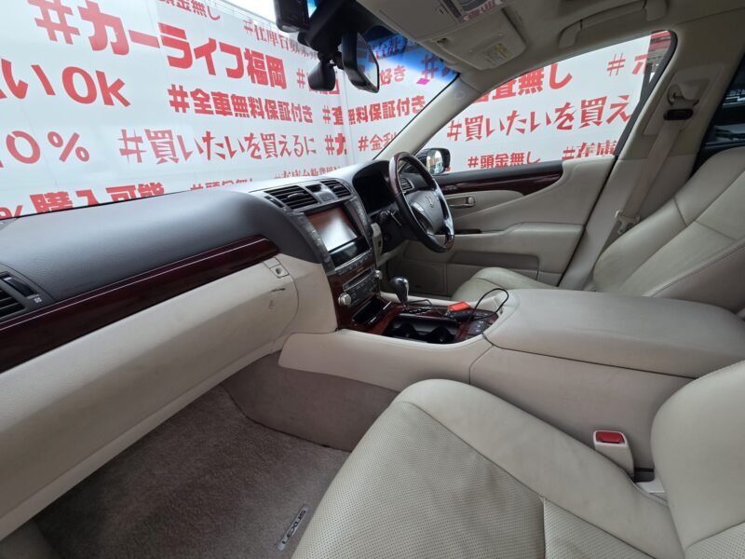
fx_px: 280
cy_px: 280
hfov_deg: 106.2
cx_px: 372
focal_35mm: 13
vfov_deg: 89.9
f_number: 2.2
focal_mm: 2.2
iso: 50
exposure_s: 1/121
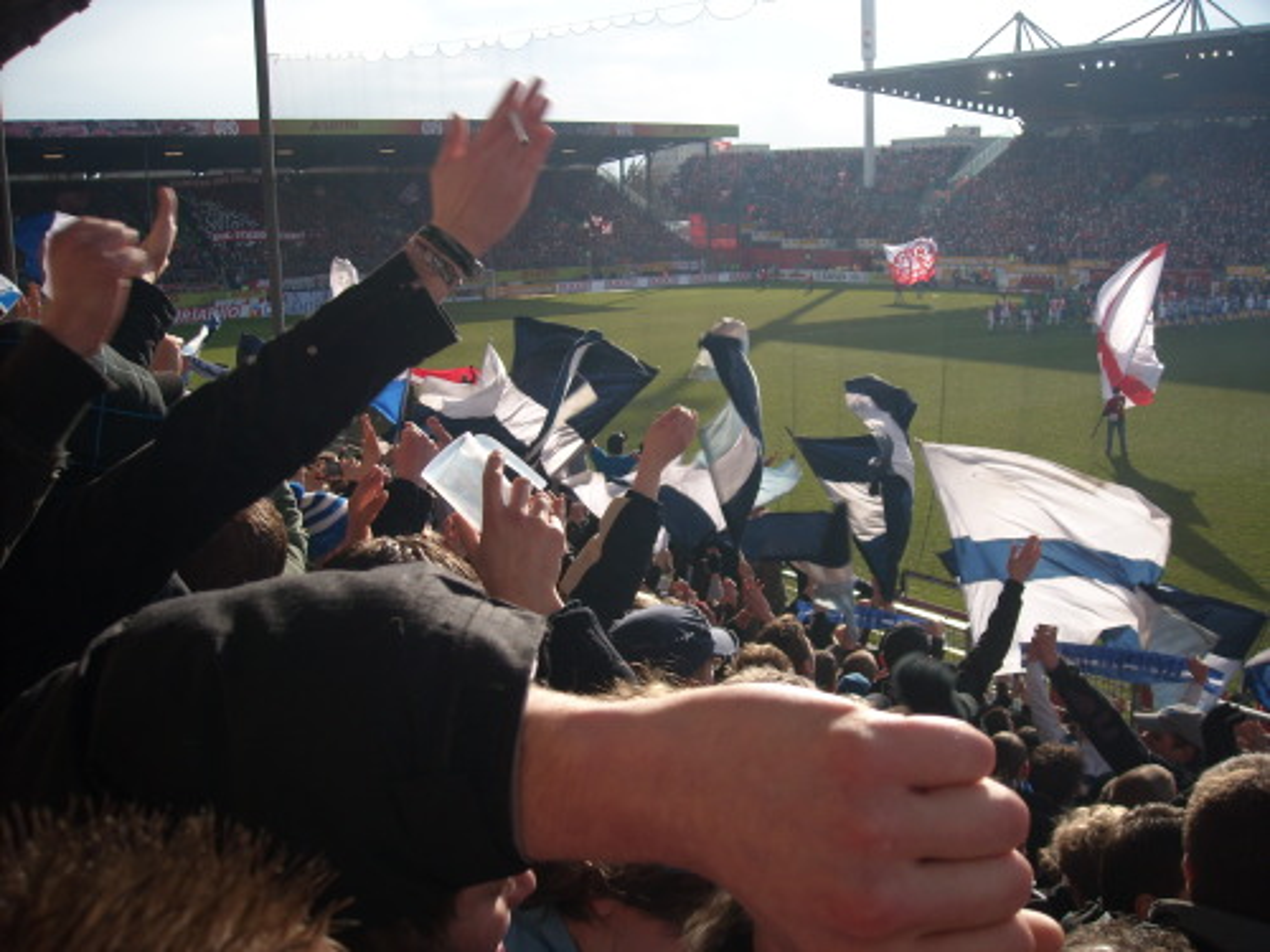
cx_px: 635
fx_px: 1284
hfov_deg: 52.6
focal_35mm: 35
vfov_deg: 40.7
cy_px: 476
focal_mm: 5.7
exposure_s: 1/184
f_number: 5.6
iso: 64
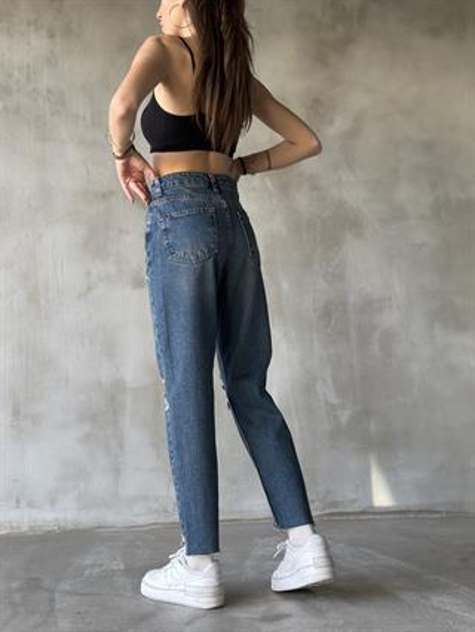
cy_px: 316
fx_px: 877
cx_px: 238
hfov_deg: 30.3
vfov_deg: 39.6
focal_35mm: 48
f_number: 1.78
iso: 160
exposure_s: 1/60
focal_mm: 6.86
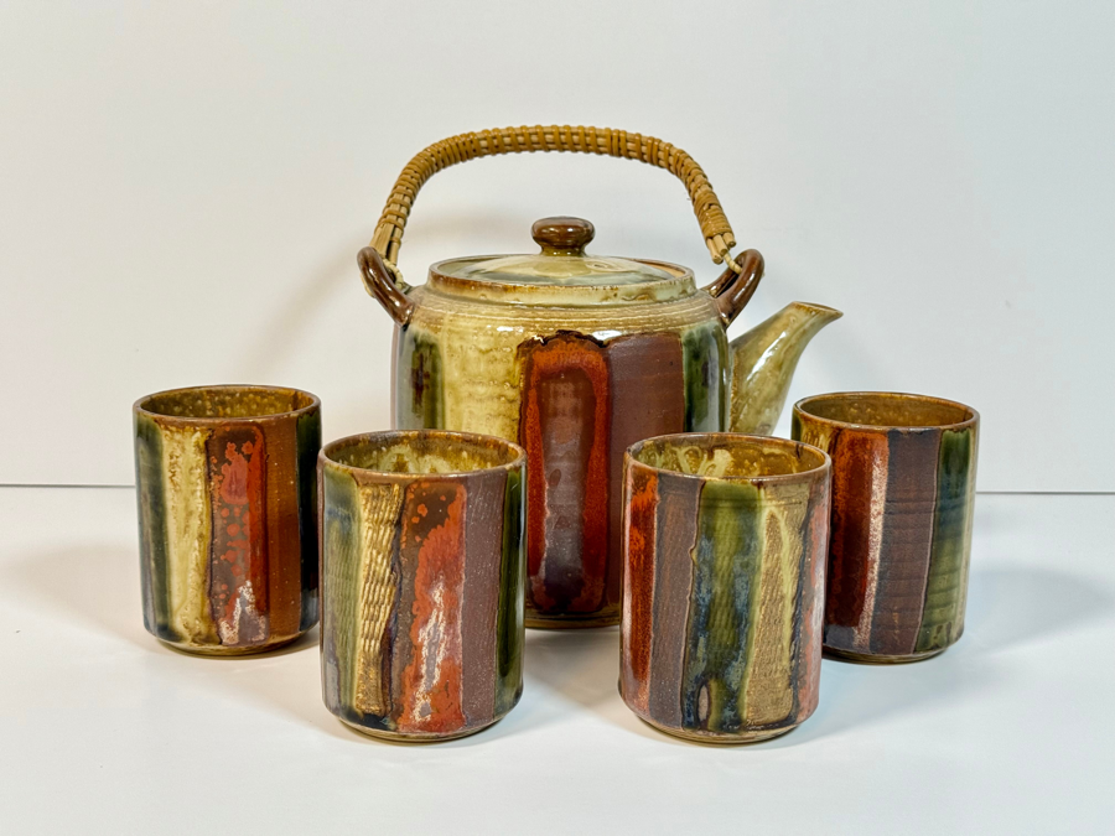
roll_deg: -0.4
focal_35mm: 48
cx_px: 558
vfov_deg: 30.3
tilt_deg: -11.6
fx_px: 1546
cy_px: 418
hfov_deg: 39.7
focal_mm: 6.76
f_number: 1.78
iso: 80
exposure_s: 1/120
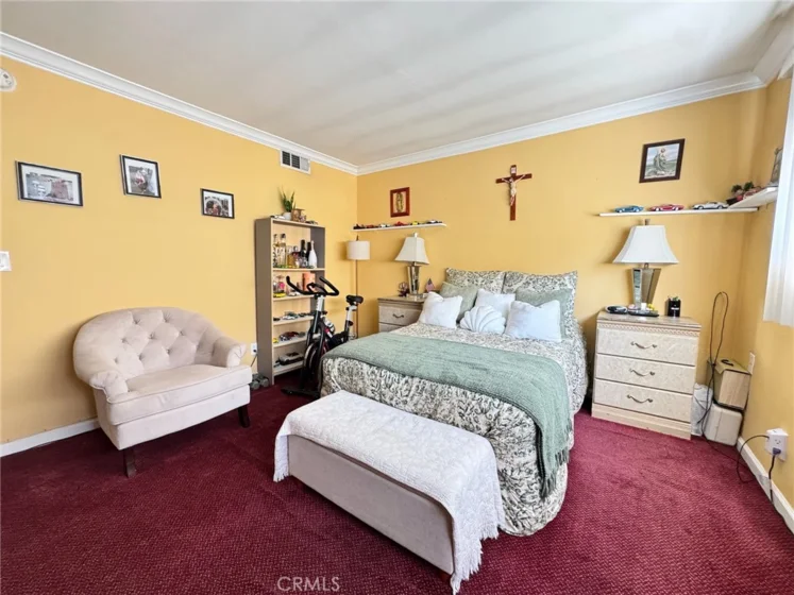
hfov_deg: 102.1
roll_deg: -1.1
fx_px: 321
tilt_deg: -6.1
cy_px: 298
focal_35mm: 14
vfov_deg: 85.7
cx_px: 397
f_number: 2.2
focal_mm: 2.22
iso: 320
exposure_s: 1/77
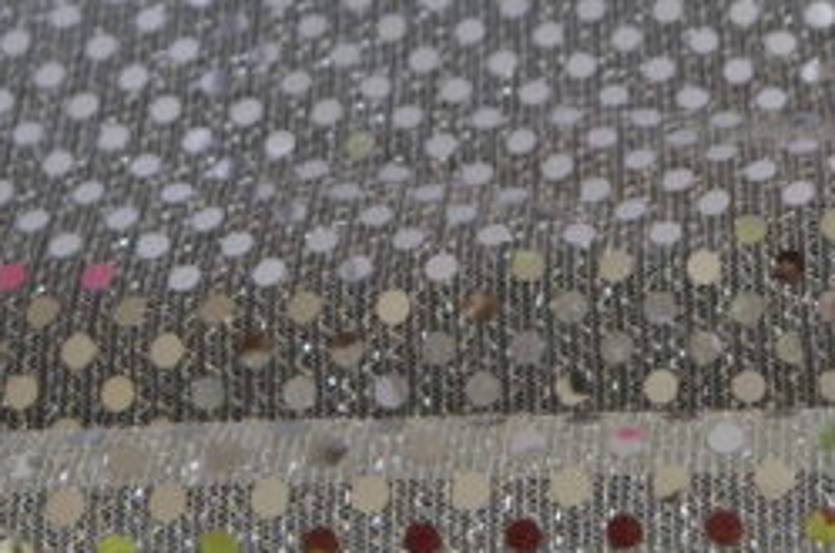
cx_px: 818
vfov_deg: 11.6
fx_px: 2432
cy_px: -556
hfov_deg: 19.0
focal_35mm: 105
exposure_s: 1/60
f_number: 4
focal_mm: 17
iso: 720
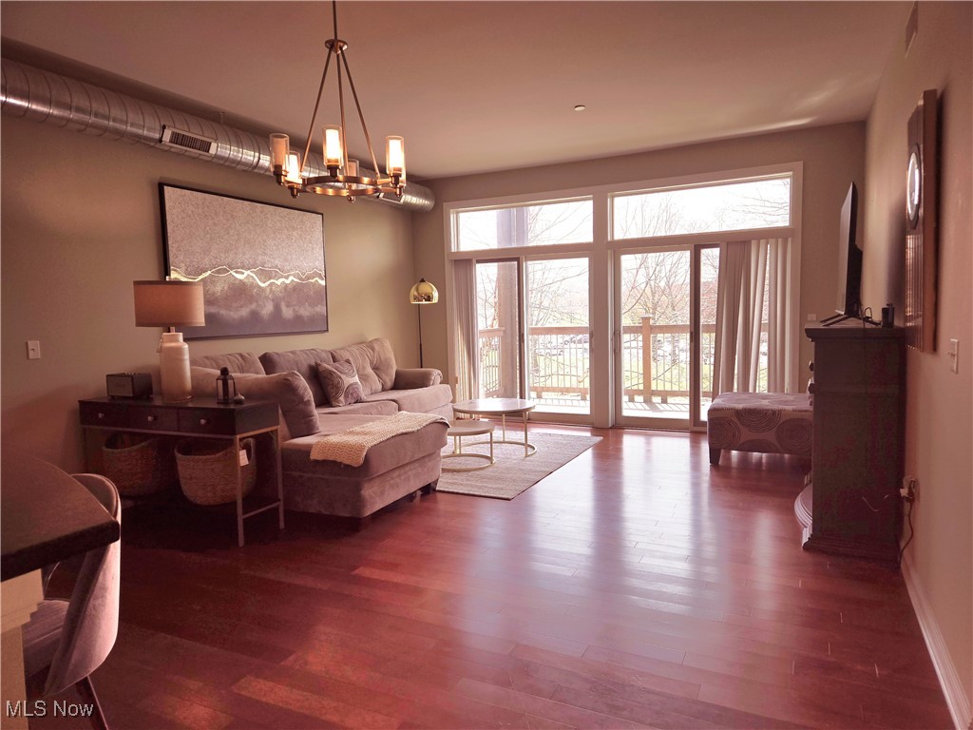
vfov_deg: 58.9
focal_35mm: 23
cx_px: 486
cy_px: 365
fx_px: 646
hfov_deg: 73.9
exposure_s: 1/238
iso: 25
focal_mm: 5.4
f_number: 1.8
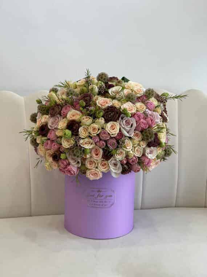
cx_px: 104
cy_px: 138
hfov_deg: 22.9
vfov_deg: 30.3
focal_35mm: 64
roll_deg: -1.3
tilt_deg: -14.4
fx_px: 510
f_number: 2.2
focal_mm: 7.5
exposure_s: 1/120
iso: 100
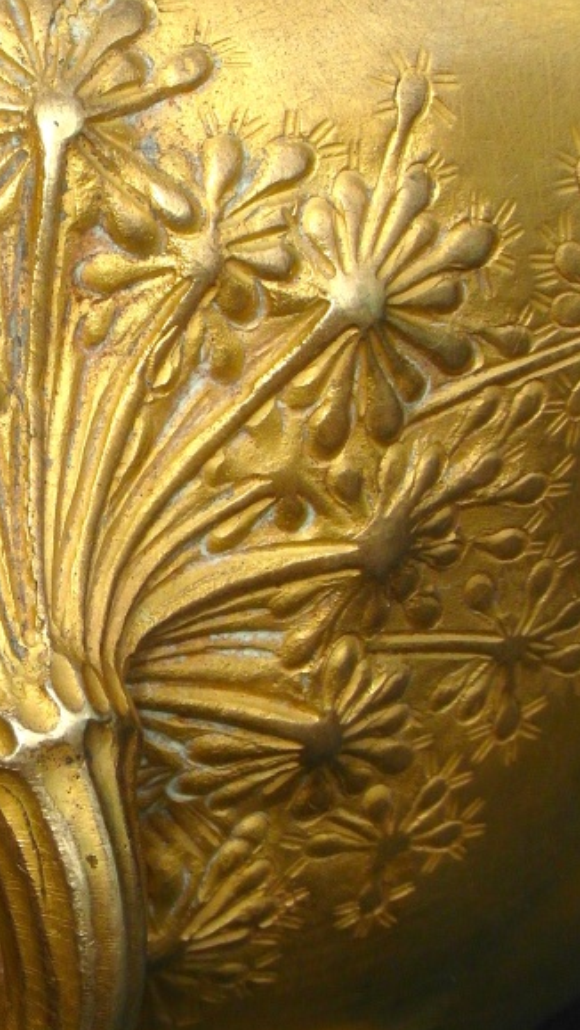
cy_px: 342
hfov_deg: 8.5
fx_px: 3825
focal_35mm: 140
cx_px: -196
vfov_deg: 15.3
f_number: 5.6
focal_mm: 10.2
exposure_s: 1/250
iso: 80
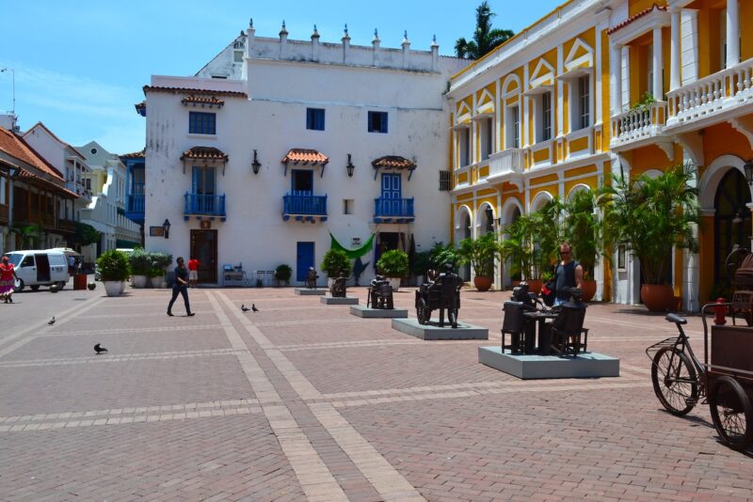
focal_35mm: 33
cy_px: 251
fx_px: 690
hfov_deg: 57.2
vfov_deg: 40.0
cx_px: 376
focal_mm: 22
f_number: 11
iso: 400
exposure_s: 1/500
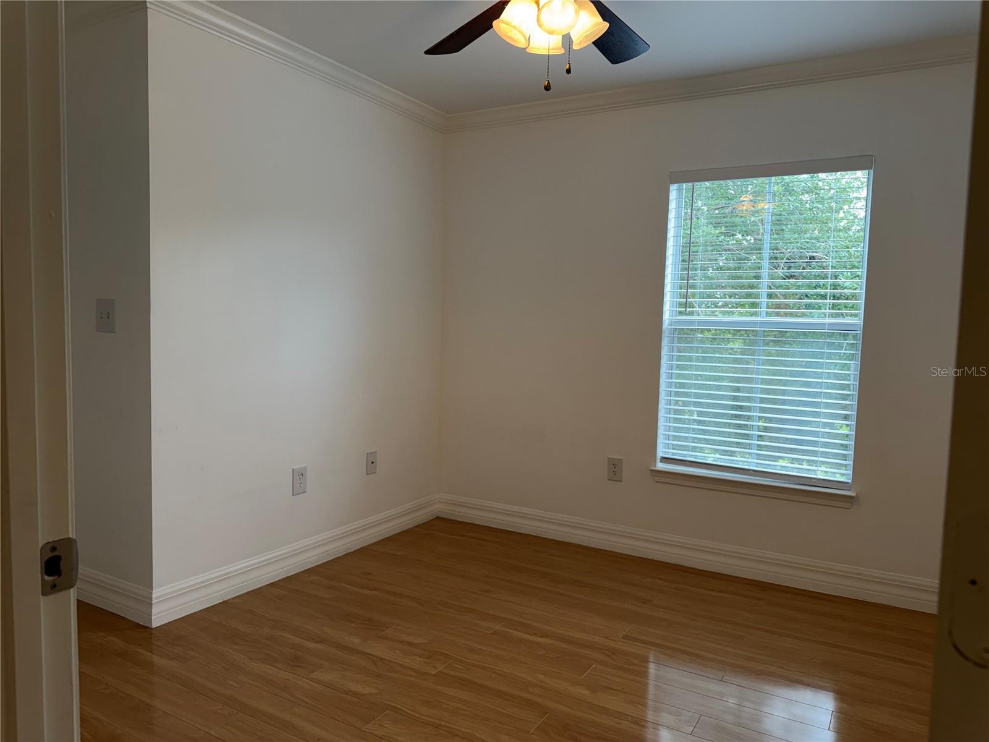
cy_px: 371
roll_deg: -1.6
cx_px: 494
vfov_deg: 56.8
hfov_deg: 71.6
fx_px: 686
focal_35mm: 24
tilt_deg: -4.1
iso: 50
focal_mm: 6.76
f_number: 1.78
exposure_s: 1/141
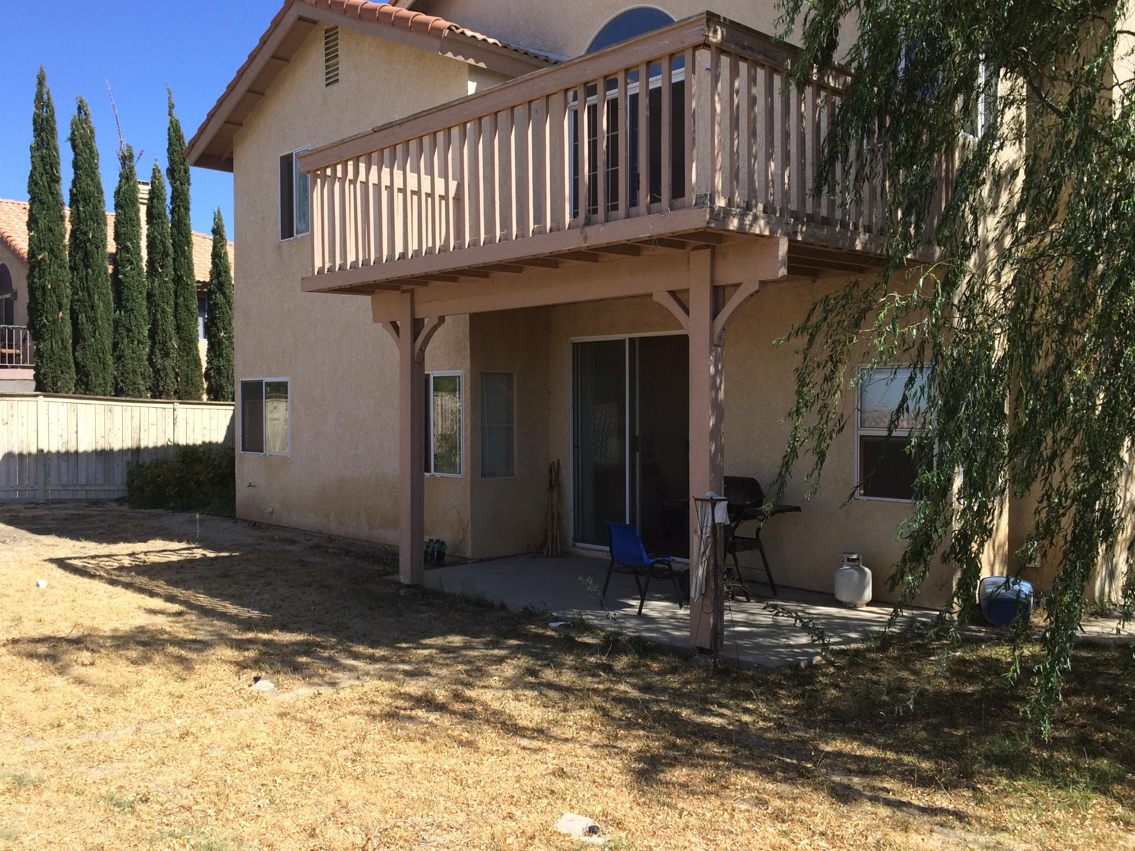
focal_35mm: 31
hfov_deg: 58.3
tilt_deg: -2.3
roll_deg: +1.4
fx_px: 1017
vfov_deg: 45.4
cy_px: 421
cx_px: 532
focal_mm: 4.15
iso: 32
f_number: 2.2
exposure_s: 1/1368
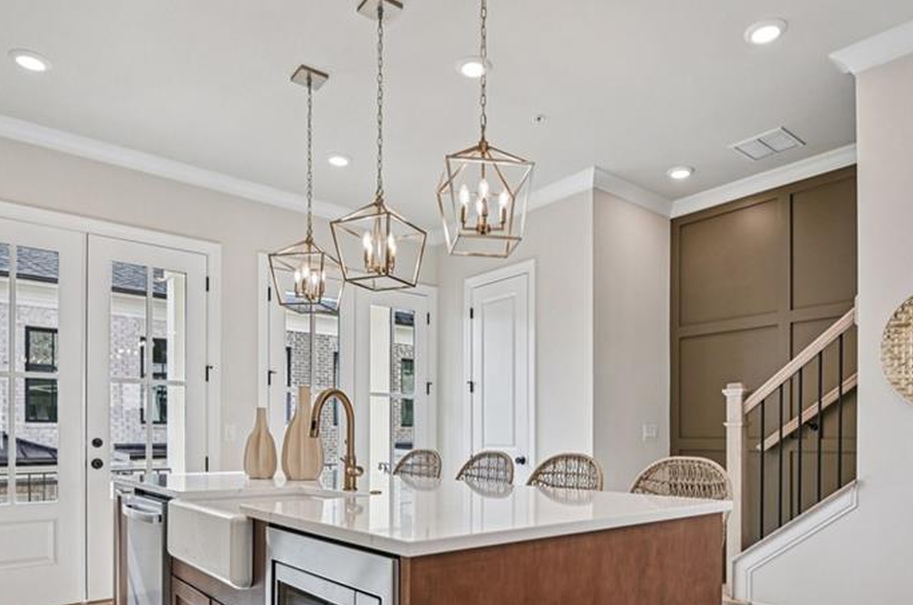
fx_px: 608
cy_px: 433
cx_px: 487
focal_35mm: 24
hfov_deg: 73.7
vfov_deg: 51.3
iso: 100
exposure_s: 1/40
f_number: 8
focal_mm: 16
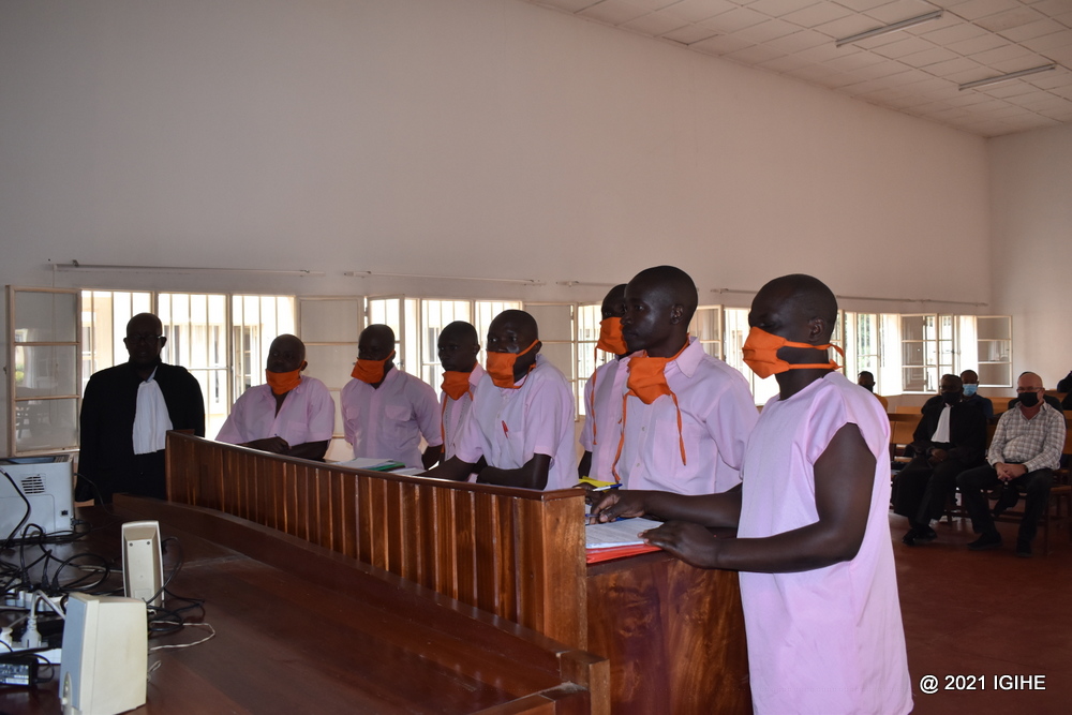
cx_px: 536
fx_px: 893
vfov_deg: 43.6
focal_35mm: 30
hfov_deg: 61.9
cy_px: 358
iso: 800
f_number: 5
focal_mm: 20
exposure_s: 1/100
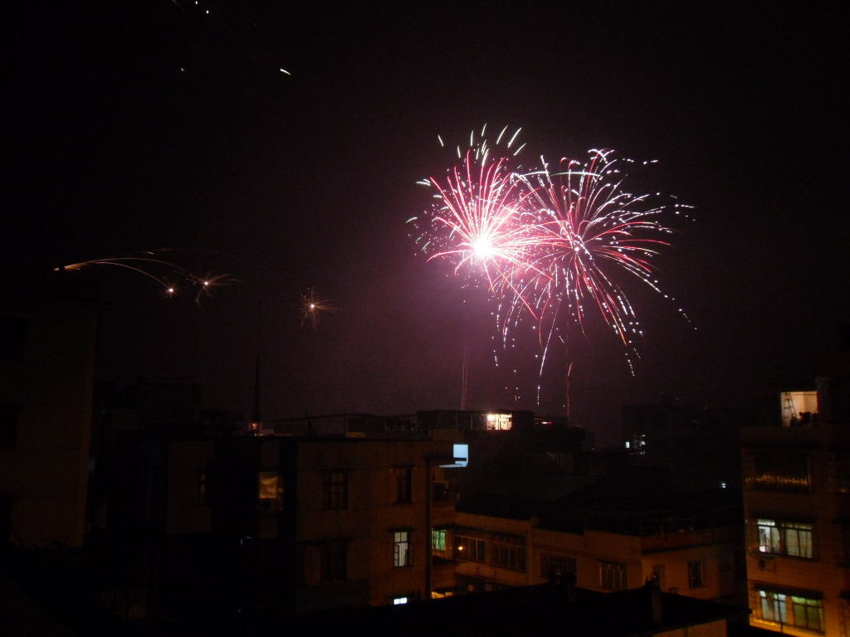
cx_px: 425
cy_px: 318
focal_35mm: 45
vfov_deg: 32.2
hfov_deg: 42.1
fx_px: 1105
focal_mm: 6.3
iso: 400
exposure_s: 4
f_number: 8.2
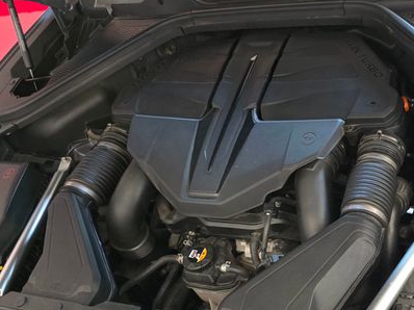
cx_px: 331
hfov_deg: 47.5
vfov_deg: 38.3
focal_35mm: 37
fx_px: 442
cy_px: 197
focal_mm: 6.3
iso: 1250
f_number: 1.7
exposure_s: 1/40
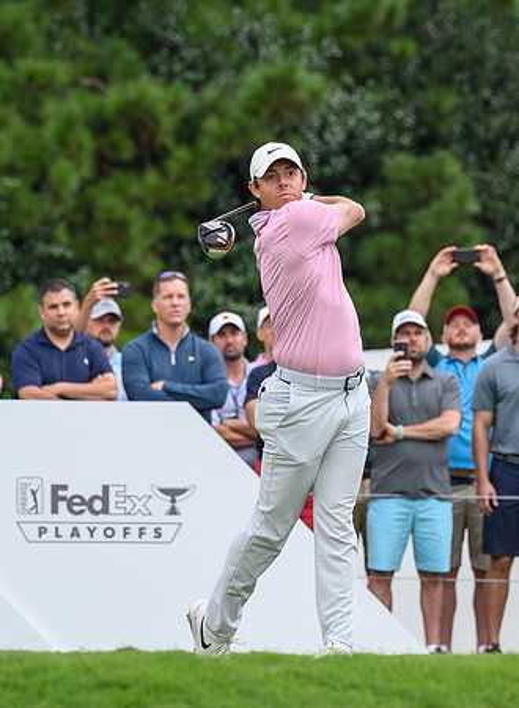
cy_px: 237
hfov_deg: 3.5
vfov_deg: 4.8
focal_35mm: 415
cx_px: 280
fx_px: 8414
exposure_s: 1/320
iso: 800
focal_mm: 200
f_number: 5
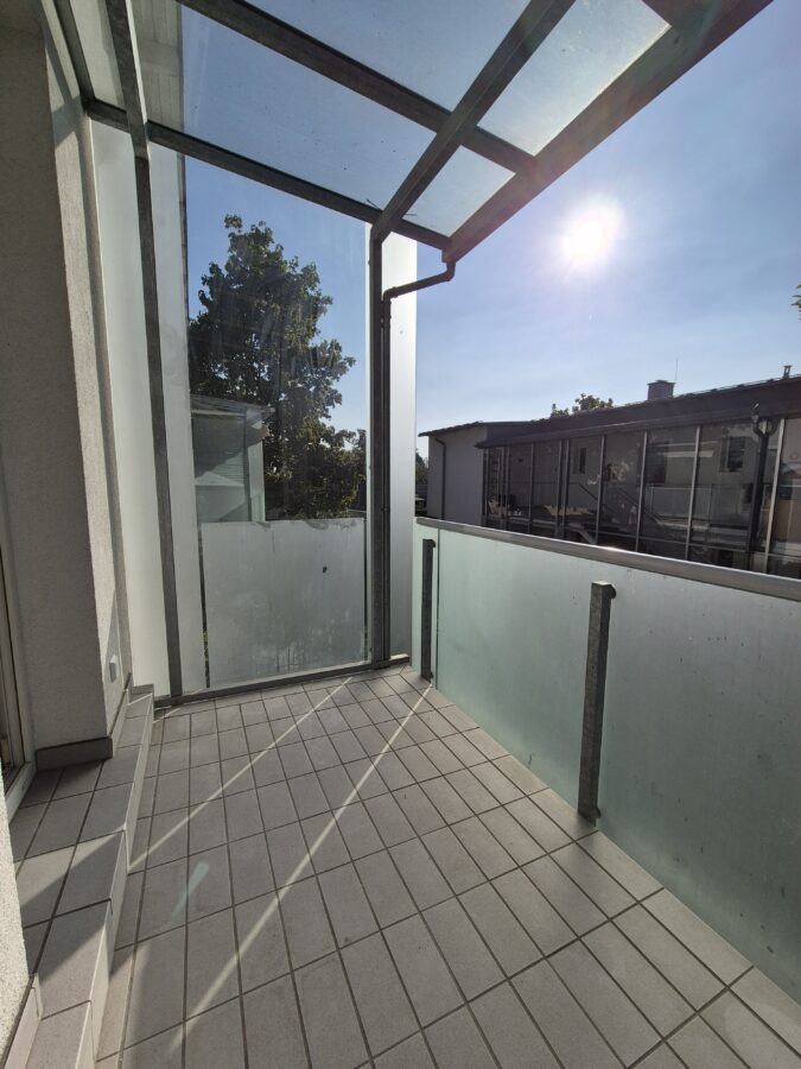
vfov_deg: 106.2
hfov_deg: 89.9
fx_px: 401
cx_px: 400
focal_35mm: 13
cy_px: 534
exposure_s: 1/7504
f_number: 2.2
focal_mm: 2.2
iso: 50
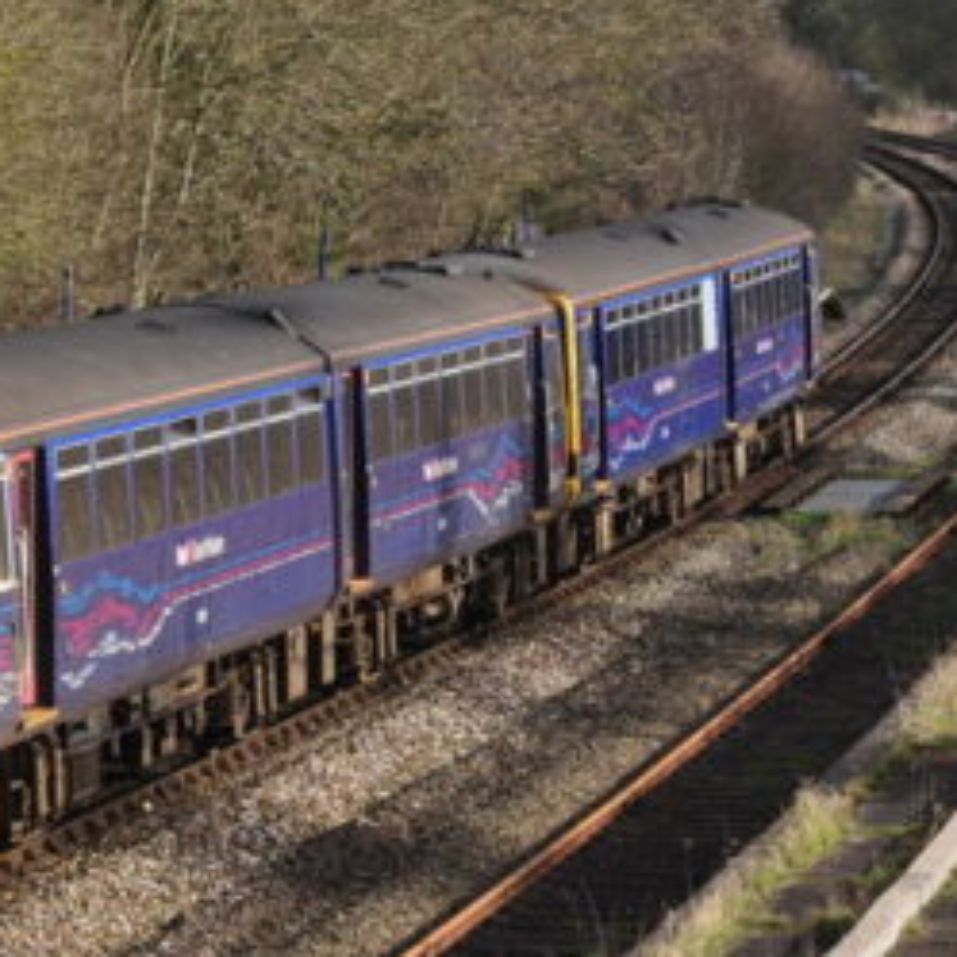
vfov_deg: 6.9
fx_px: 7986
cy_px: 465
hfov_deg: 6.8
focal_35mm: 255
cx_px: 12
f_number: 10
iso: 200
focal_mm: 65
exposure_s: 1/200
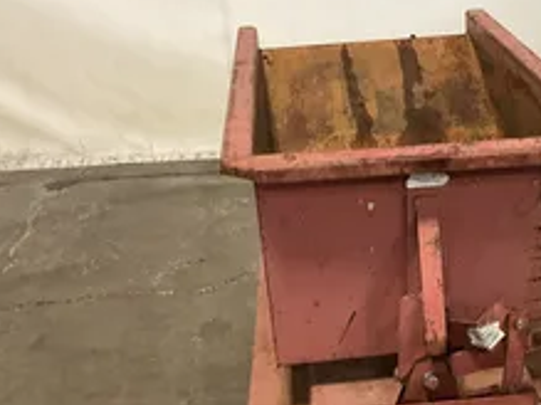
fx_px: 828
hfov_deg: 35.3
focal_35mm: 53
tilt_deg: -30.2
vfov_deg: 27.1
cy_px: 301
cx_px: 415
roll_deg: +0.9
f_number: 1.8
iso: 320
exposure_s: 1/40
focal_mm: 3
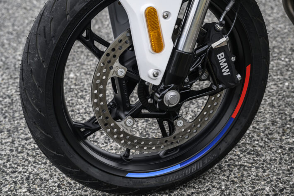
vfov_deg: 18.2
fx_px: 612
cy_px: 98
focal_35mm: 75
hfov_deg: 27.0
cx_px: 147
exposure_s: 1/80
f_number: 6.3
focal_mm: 75
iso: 250
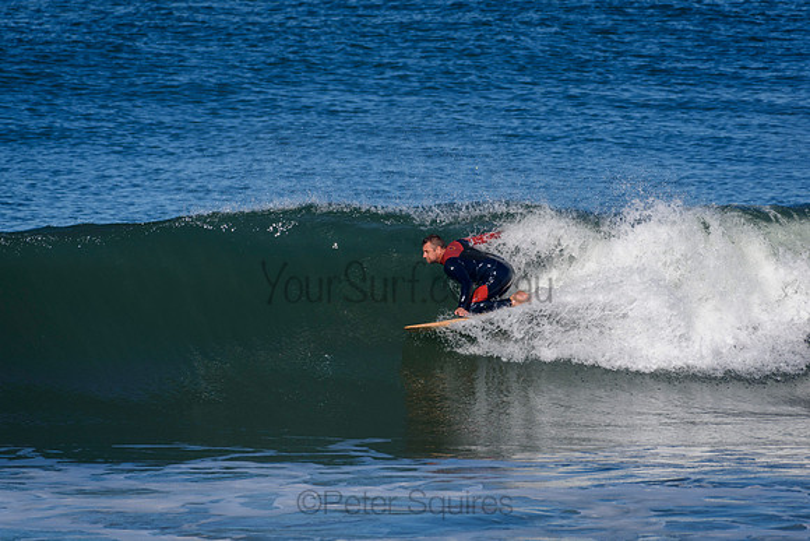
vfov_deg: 1.8
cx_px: 405
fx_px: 16878
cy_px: 270
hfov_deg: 2.7
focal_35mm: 750
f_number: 5.6
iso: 220
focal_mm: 500
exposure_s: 1/2000
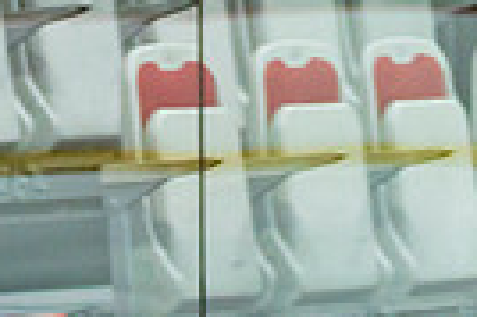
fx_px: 9647
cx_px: 911
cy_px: 700
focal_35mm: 729
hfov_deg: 2.8
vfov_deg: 1.9
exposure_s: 1/640
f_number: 2.8
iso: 500
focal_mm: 100
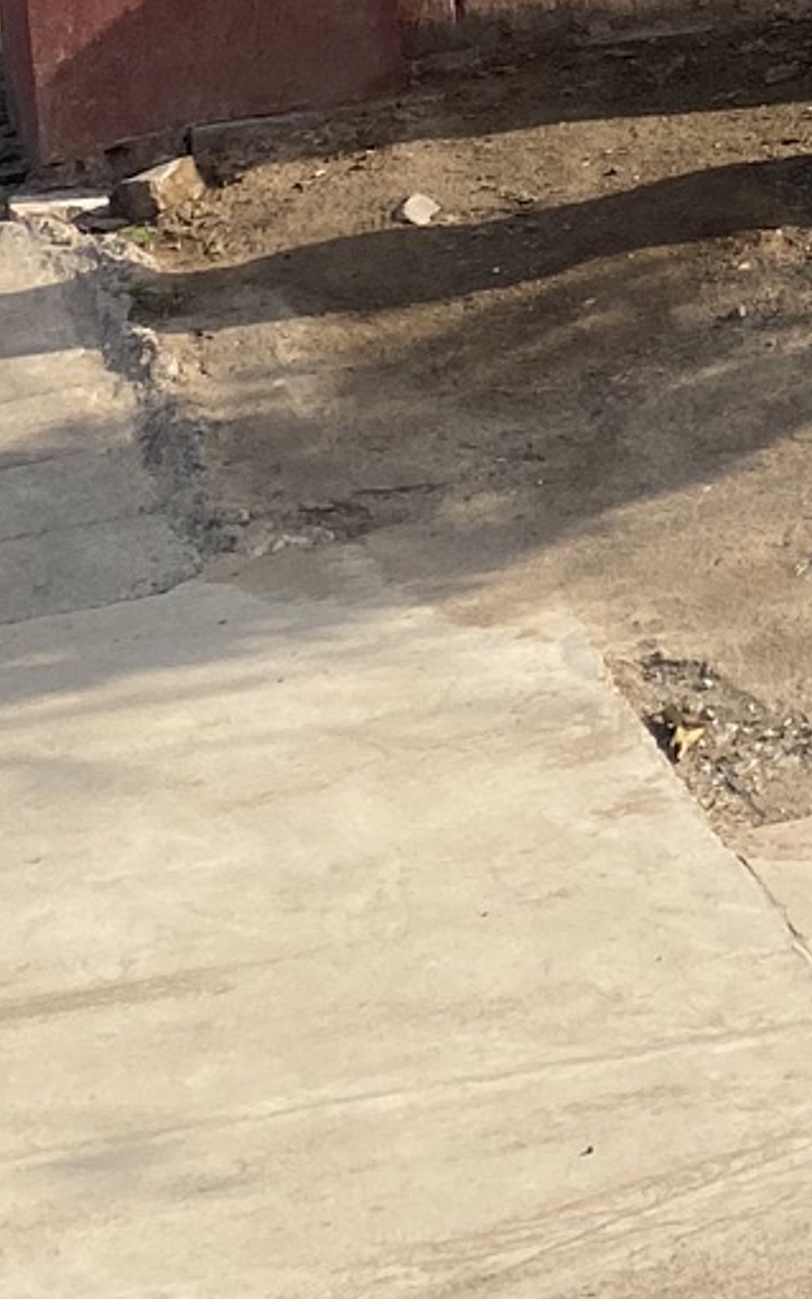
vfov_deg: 18.1
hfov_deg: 11.1
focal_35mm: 108
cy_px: -329
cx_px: 1576
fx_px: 3822
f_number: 1.8
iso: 32
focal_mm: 4.25
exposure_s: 1/2141
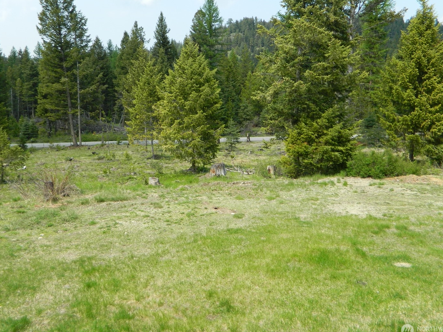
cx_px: 207
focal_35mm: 29
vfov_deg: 48.2
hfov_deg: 61.6
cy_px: 153
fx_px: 371
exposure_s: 1/800
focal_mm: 4.5
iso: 80
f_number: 3.1
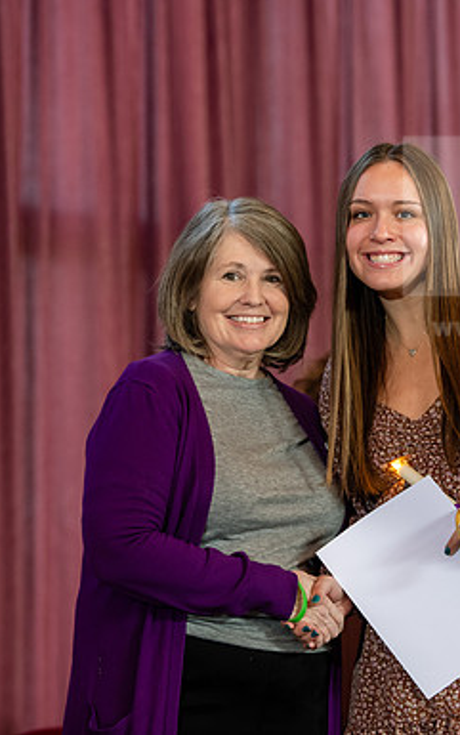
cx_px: 345
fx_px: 3386
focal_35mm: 169
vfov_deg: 12.4
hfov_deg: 7.8
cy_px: 368
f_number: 3.5
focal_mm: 110
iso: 1250
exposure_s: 1/200
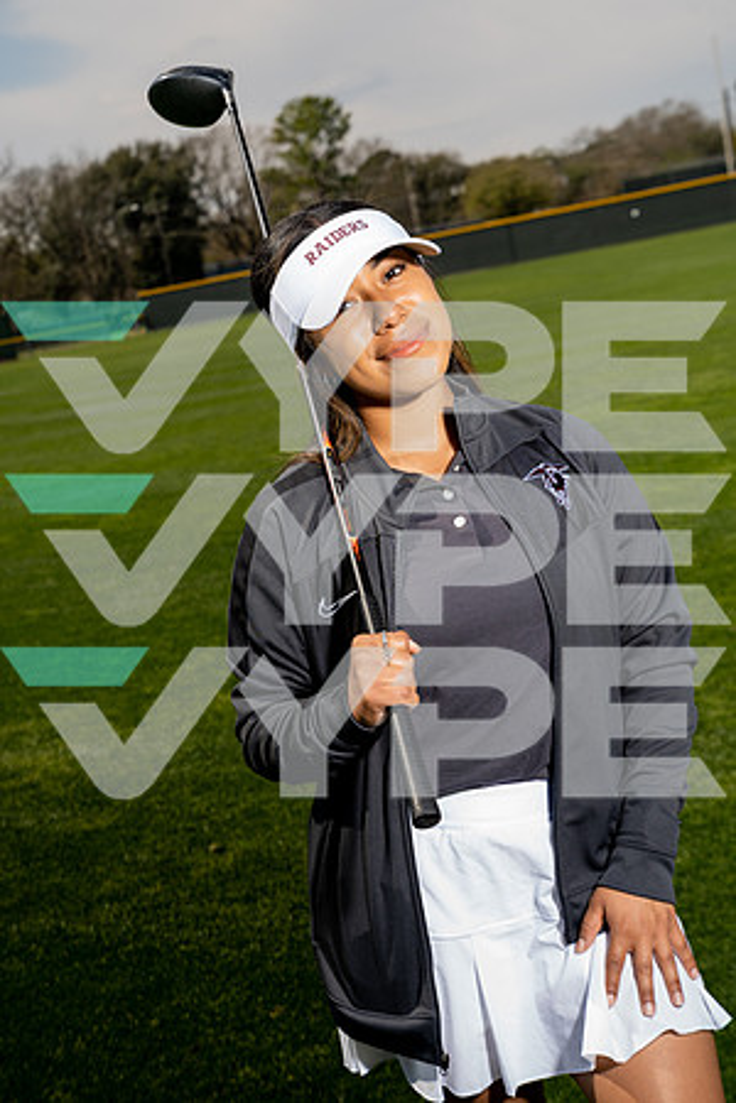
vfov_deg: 30.1
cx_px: 368
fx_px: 2055
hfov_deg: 20.3
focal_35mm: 67
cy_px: 552
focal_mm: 67
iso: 100
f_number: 8
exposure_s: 1/250
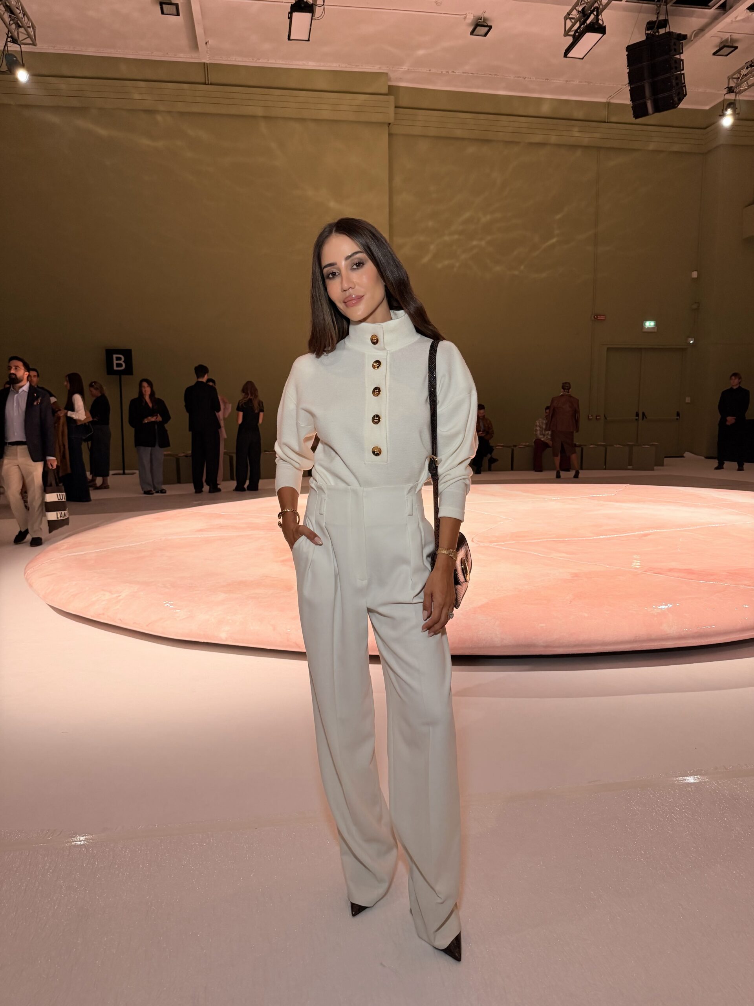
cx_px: 377
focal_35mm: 24
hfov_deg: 56.8
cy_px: 503
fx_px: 697
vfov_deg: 71.6
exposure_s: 1/121
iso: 160
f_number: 1.78
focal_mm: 6.76
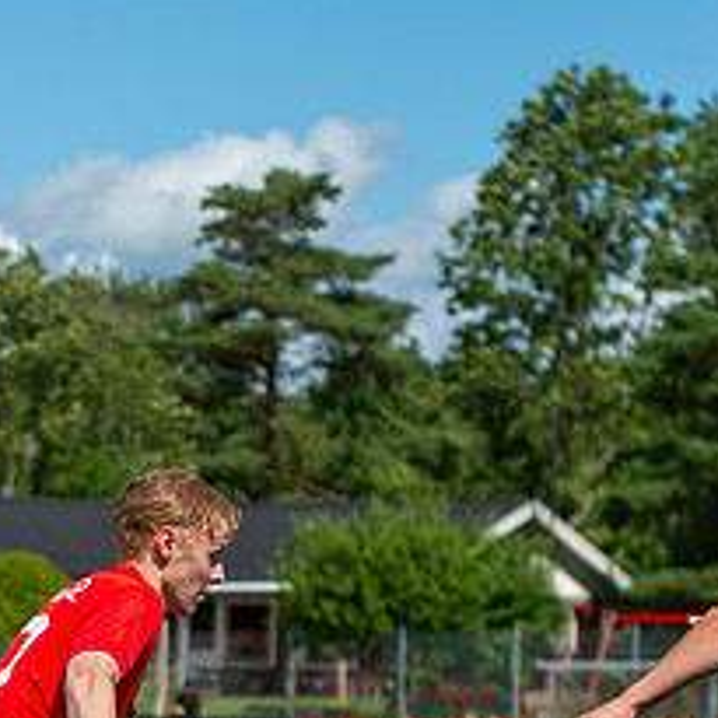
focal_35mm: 220
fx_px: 5163
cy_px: 836
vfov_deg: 7.9
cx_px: -3
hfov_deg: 7.9
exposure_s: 1/2000
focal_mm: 70
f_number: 3.2
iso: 110
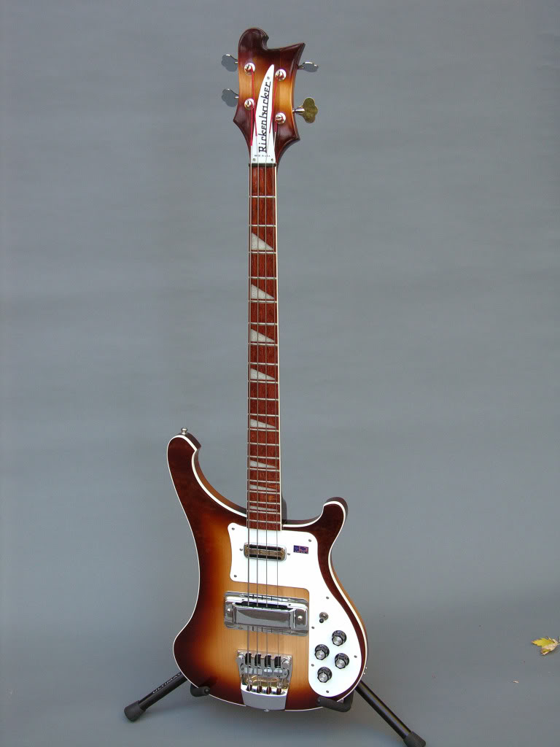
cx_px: 280
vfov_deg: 35.5
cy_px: 374
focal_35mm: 54
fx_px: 1165
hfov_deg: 27.0
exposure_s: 1/25
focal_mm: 13.7
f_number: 5.5
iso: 100
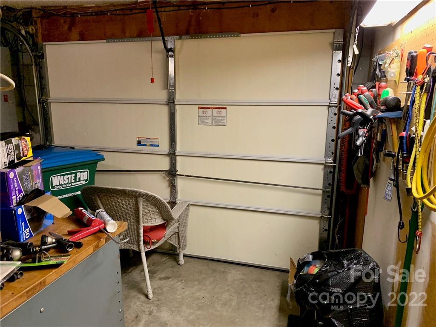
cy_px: 164
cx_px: 218
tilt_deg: -11.3
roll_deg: -0.1
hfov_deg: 67.3
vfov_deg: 53.1
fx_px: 327
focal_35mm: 26
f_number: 1.8
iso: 320
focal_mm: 4.25
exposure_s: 1/60
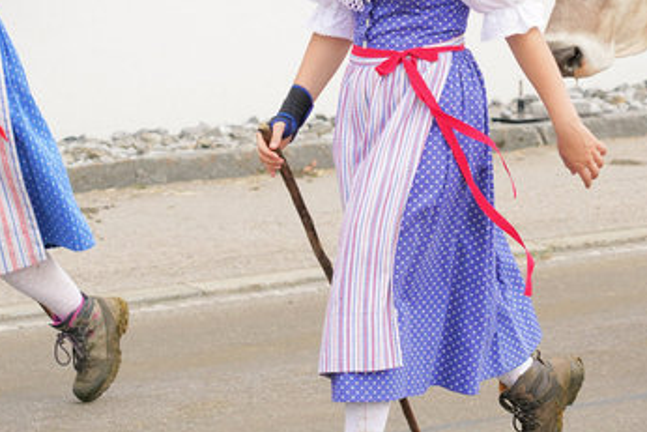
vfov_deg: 6.2
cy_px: 125
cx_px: 395
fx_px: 3973
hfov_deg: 9.3
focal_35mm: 221
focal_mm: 85
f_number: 5.6
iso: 800
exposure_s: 1/800
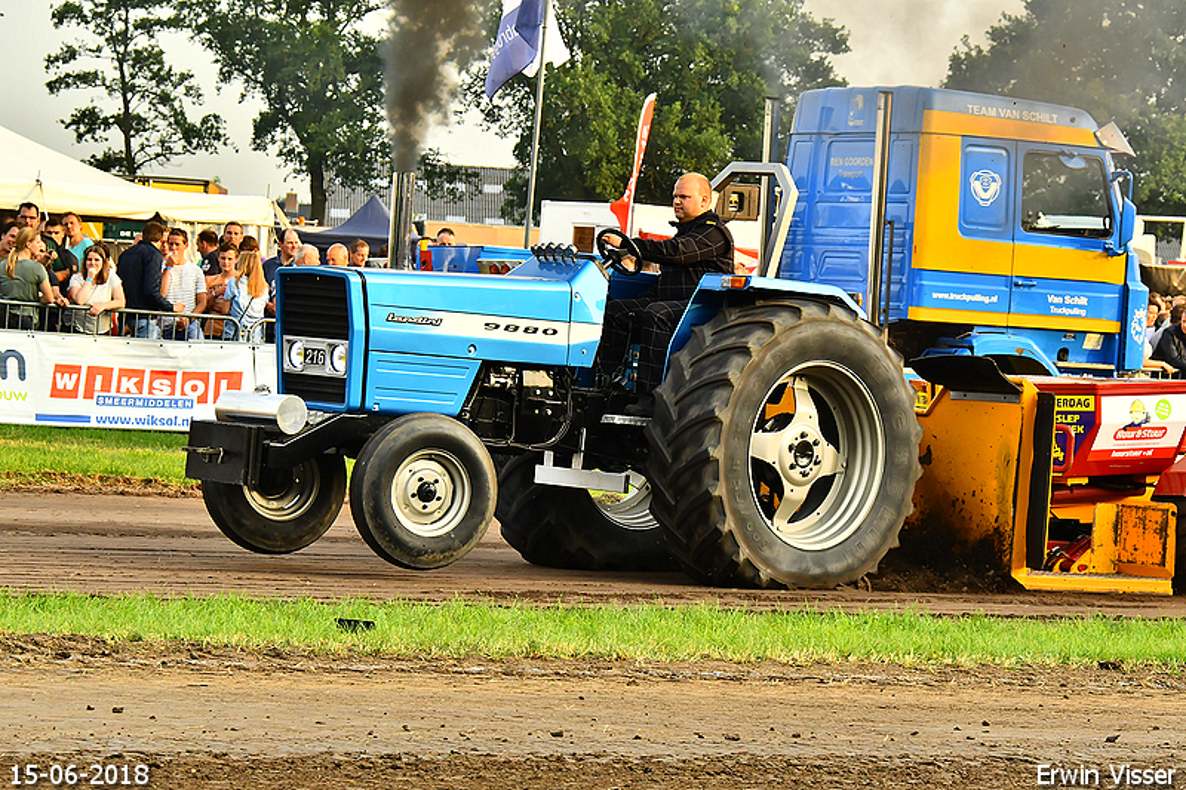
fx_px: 4940
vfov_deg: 9.1
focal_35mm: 150
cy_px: 395
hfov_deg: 13.7
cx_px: 593
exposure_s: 1/500
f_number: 9
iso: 640
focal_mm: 100
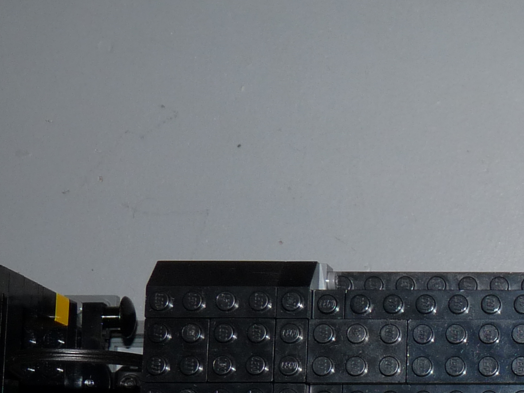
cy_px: 379
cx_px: 804
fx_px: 1590
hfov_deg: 16.8
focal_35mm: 105
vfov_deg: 13.9
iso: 100
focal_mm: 6
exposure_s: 1/30
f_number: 3
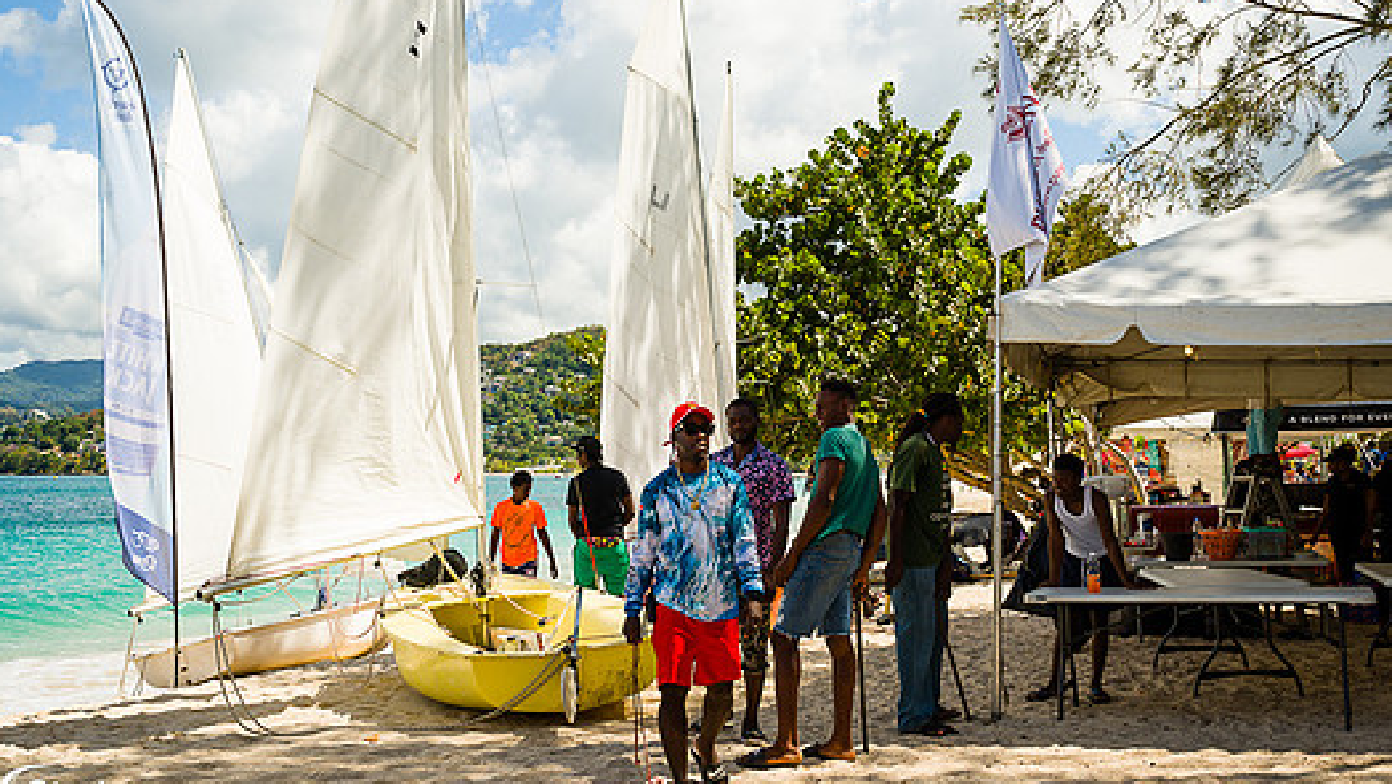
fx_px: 1661
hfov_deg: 45.5
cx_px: 682
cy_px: 318
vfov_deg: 26.5
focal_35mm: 45
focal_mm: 30
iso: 72
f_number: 6.3
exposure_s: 1/320
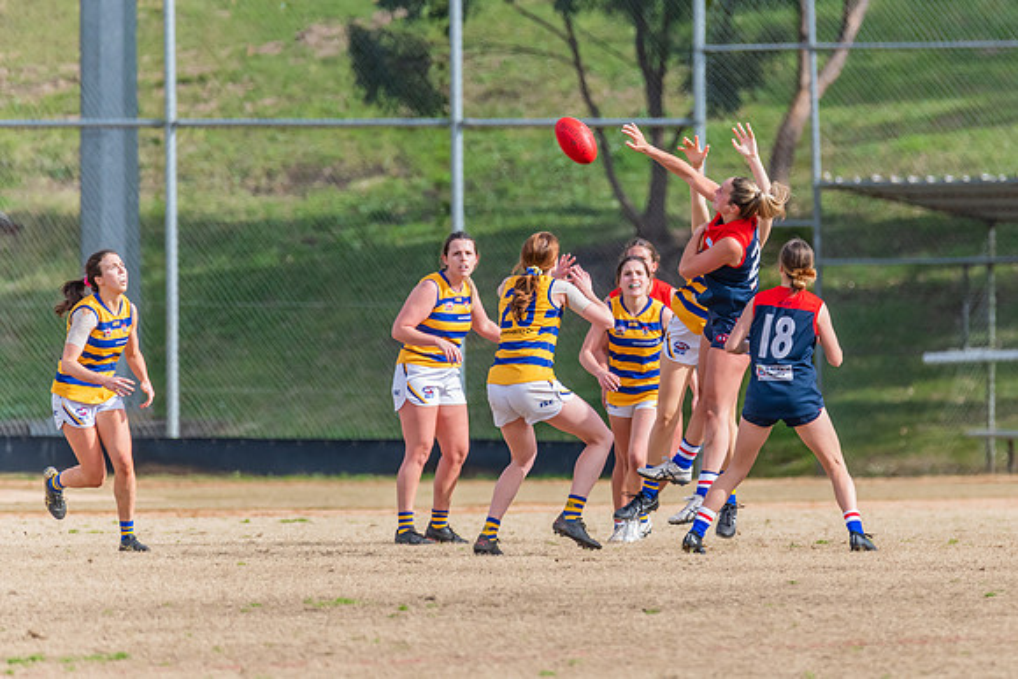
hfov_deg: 2.3
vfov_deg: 1.6
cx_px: 720
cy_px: 230
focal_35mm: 882
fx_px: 24937
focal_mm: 600
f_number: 7.1
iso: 800
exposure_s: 1/1600
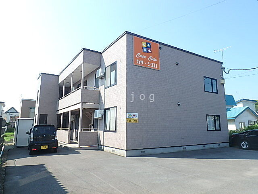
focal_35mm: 25
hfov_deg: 69.4
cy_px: 97
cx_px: 129
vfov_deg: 54.9
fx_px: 186
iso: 125
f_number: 4.1
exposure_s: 1/400
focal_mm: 4.5
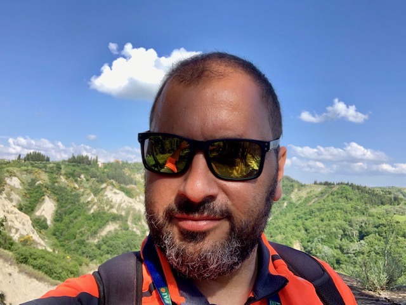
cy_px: 152
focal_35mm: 32
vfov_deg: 44.2
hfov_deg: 56.8
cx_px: 203
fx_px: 375
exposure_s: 1/186
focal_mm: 2.87
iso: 16
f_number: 2.2
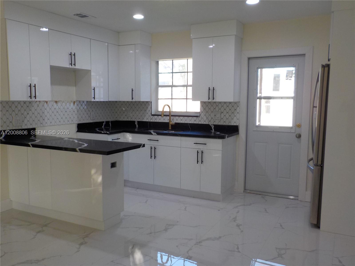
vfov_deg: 46.8
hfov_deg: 60.0
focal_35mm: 30
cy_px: 133
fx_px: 308
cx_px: 178
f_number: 3.3
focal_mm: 4.1
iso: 125
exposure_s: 1/40
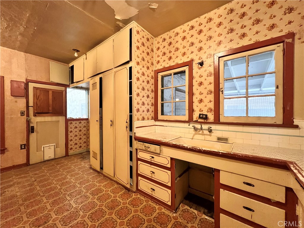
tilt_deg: -0.6
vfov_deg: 89.9
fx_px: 114
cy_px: 114
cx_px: 152
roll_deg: +0.1
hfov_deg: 106.2
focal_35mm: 13
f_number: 1.8
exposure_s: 1/60
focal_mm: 1.57
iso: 800
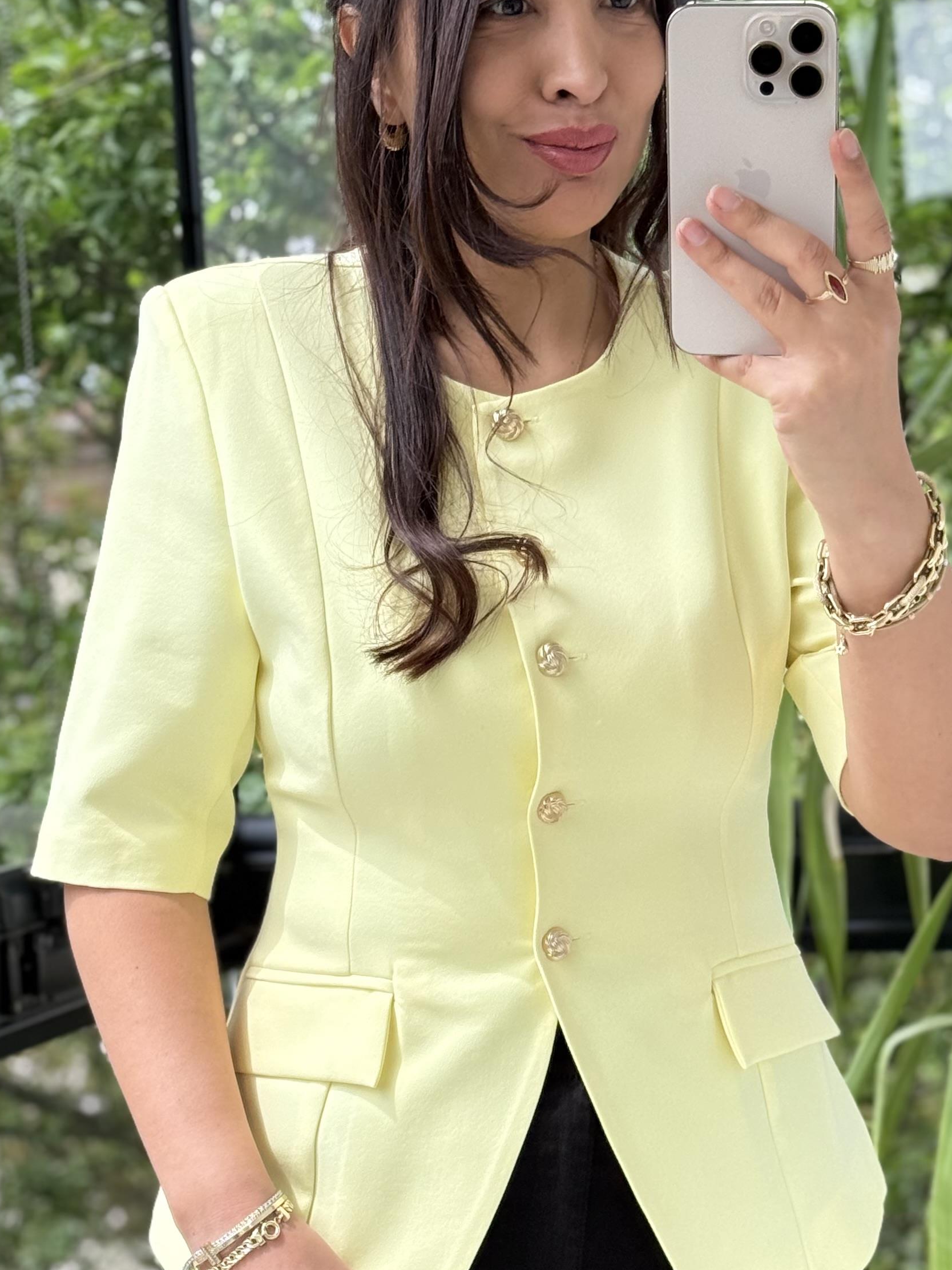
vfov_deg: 22.5
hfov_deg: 16.9
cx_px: 631
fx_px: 3191
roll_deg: +3.8
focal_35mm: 87
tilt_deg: -20.5
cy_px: 753
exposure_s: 1/527
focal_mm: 6.76
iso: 80
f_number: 1.78
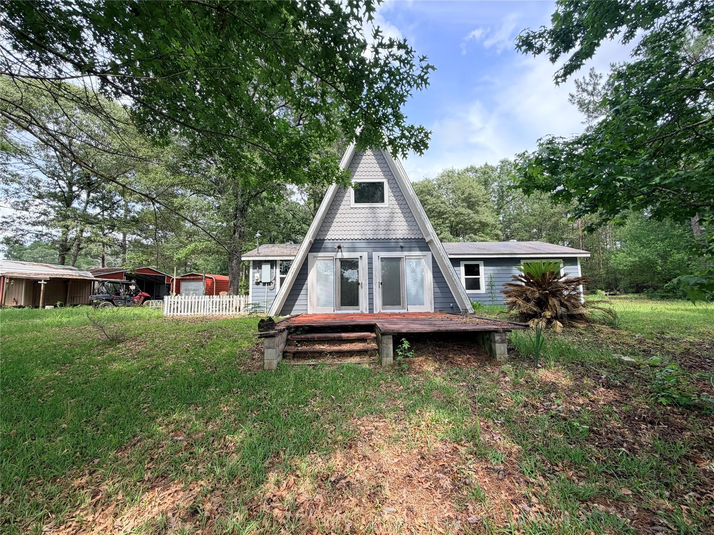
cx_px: 357
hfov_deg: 102.1
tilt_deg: +5.8
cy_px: 268
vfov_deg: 85.7
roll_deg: +1.5
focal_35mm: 14
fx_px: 289
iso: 64
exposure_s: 1/472
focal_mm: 2.22
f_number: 2.2
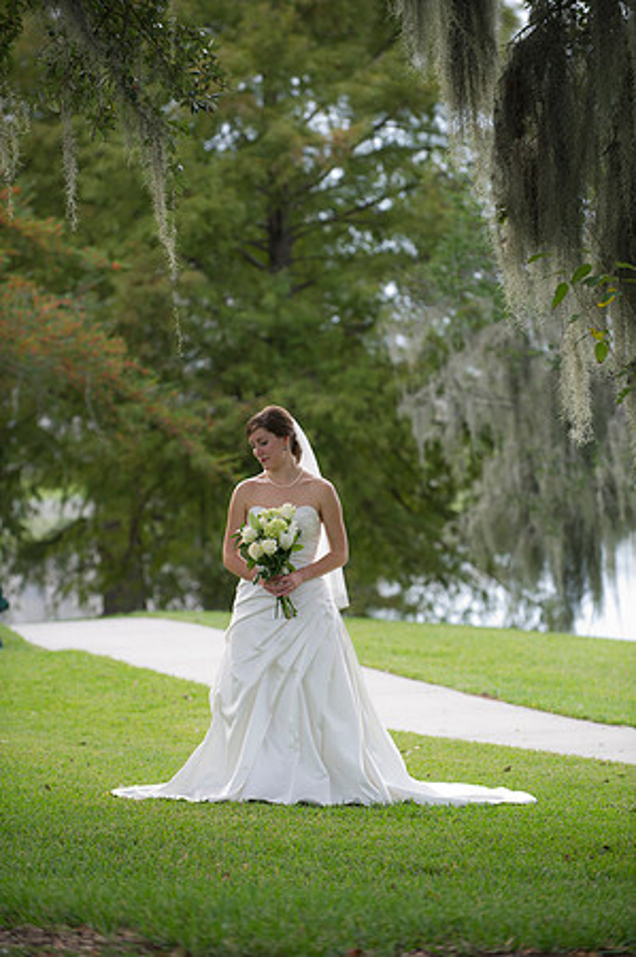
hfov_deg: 8.8
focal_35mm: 155
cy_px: 478
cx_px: 318
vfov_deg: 13.3
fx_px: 4117
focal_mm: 155
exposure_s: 1/250
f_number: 3.2
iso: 320
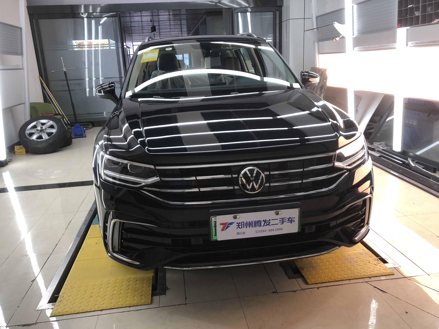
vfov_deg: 49.7
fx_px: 355
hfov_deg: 63.4
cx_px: 220
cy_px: 164
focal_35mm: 28
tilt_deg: -16.2
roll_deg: +3.8
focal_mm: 4
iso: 25
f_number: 1.8
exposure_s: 1/33
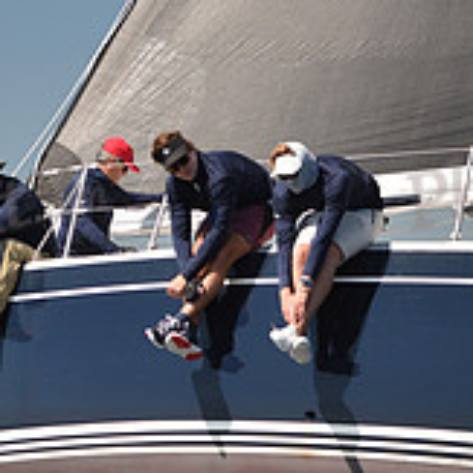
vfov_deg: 6.1
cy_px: 347
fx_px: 4452
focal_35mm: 288
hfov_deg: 6.1
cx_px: 258
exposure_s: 1/1600
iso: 250
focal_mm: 95
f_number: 2.8
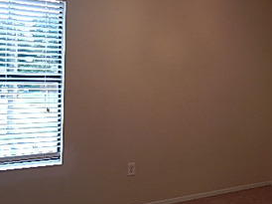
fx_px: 338
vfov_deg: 33.5
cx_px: 183
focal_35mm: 43
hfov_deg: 43.2
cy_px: 87
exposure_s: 1/60
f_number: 3
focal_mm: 4
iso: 125
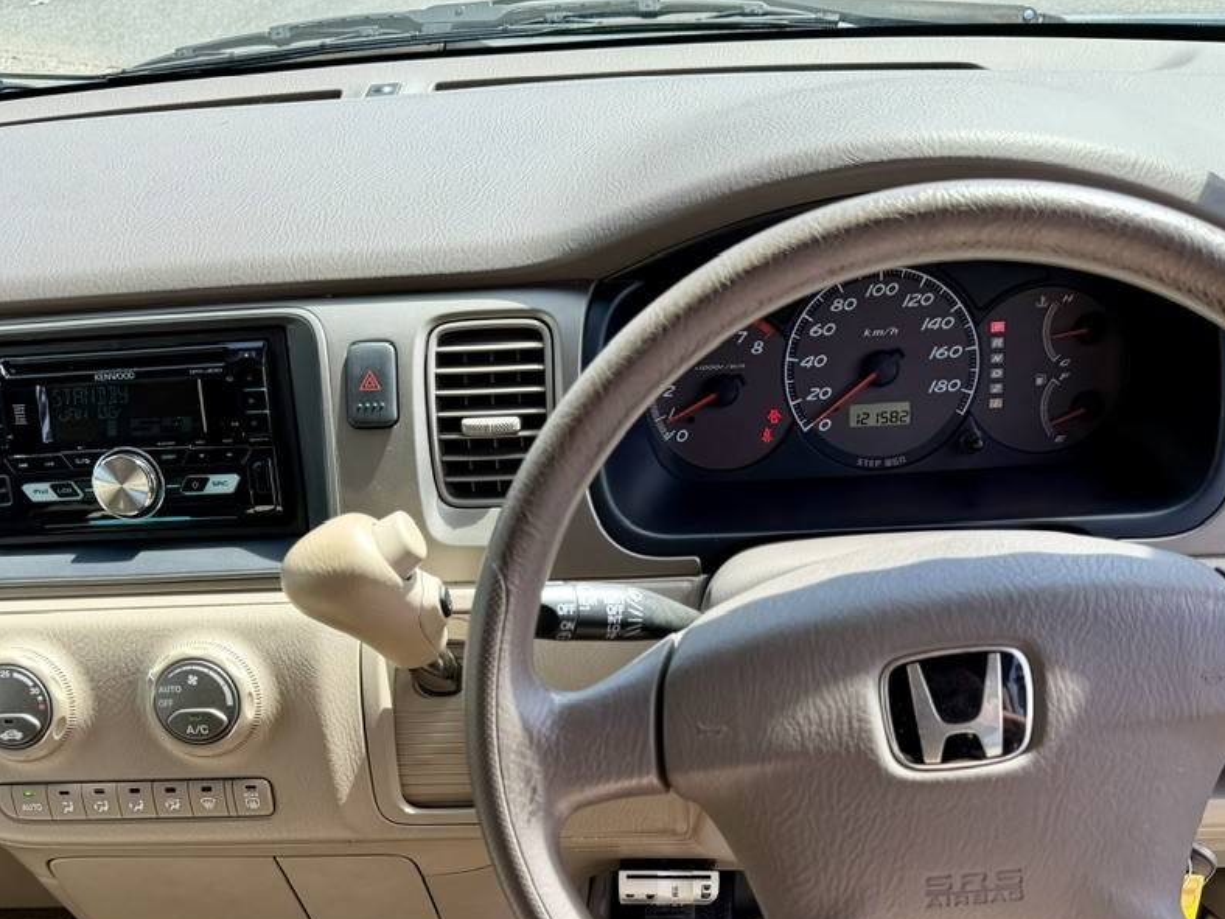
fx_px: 1380
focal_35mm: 39
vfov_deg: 35.6
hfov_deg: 47.9
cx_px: 620
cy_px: 740
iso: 80
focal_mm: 6.76
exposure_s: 1/580
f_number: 1.78
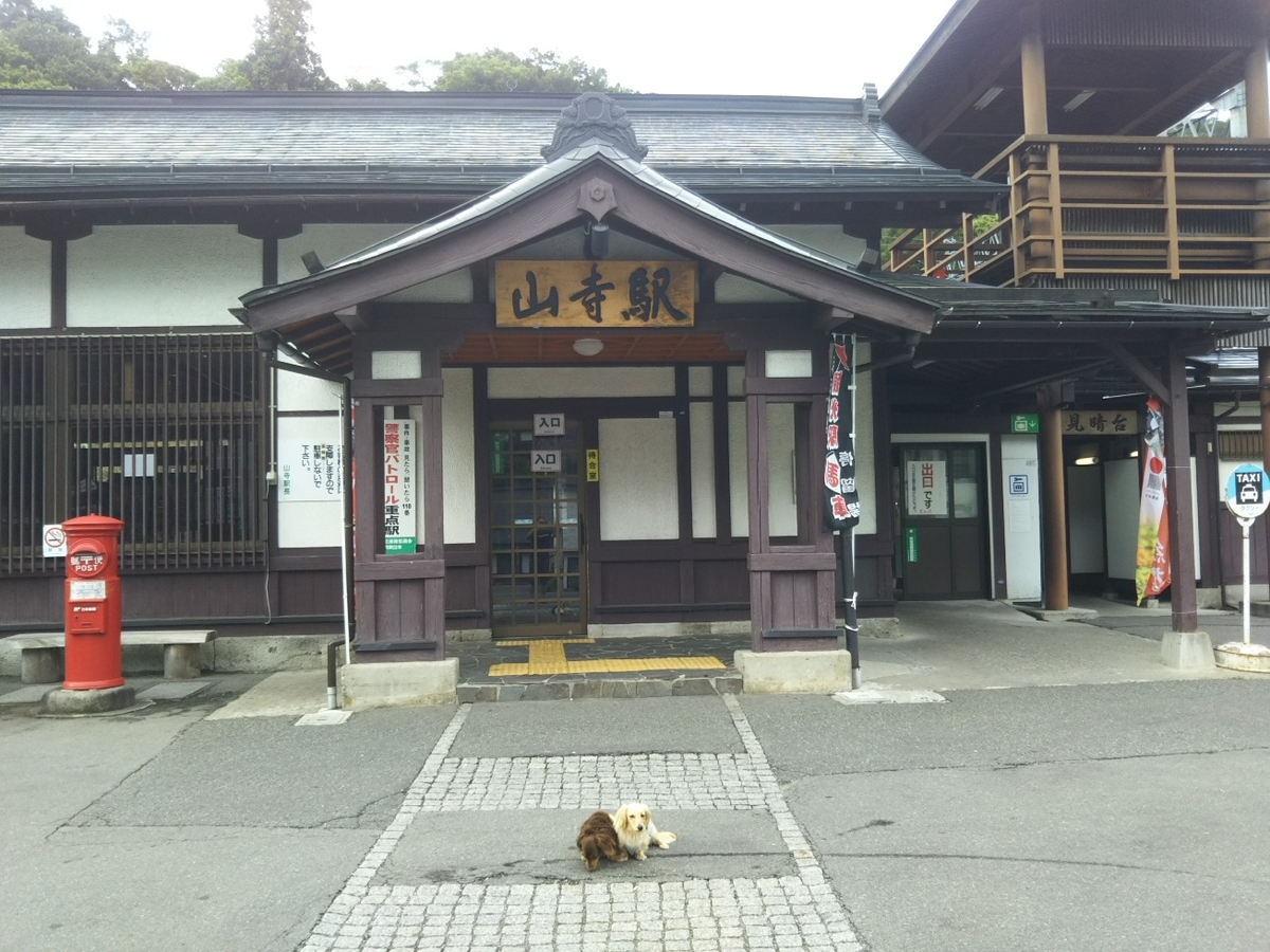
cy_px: 476
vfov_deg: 46.8
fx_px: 1101
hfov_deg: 60.0
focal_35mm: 30
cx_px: 635
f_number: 2.2
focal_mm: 4
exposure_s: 1/144
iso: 25
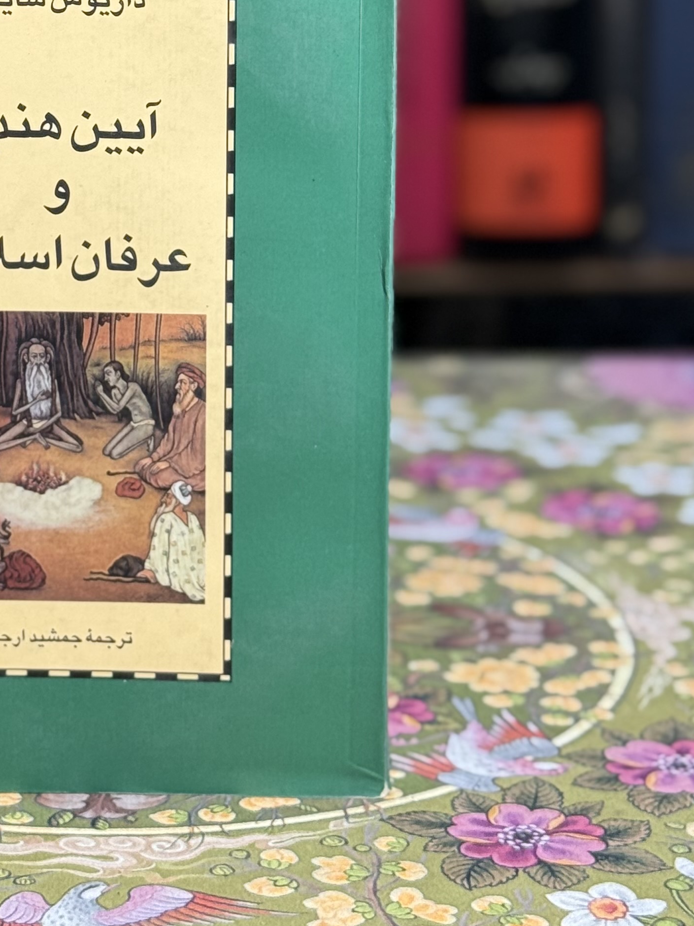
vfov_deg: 18.7
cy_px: 70
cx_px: 47
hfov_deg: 14.2
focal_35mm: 103
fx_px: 2754
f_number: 1.78
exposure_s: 1/100
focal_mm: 6.76
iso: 100
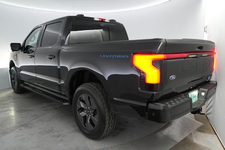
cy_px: 75
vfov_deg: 47.9
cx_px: 112
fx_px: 169
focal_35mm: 27
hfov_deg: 67.4
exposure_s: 1/160
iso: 2000
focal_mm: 27
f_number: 2.8
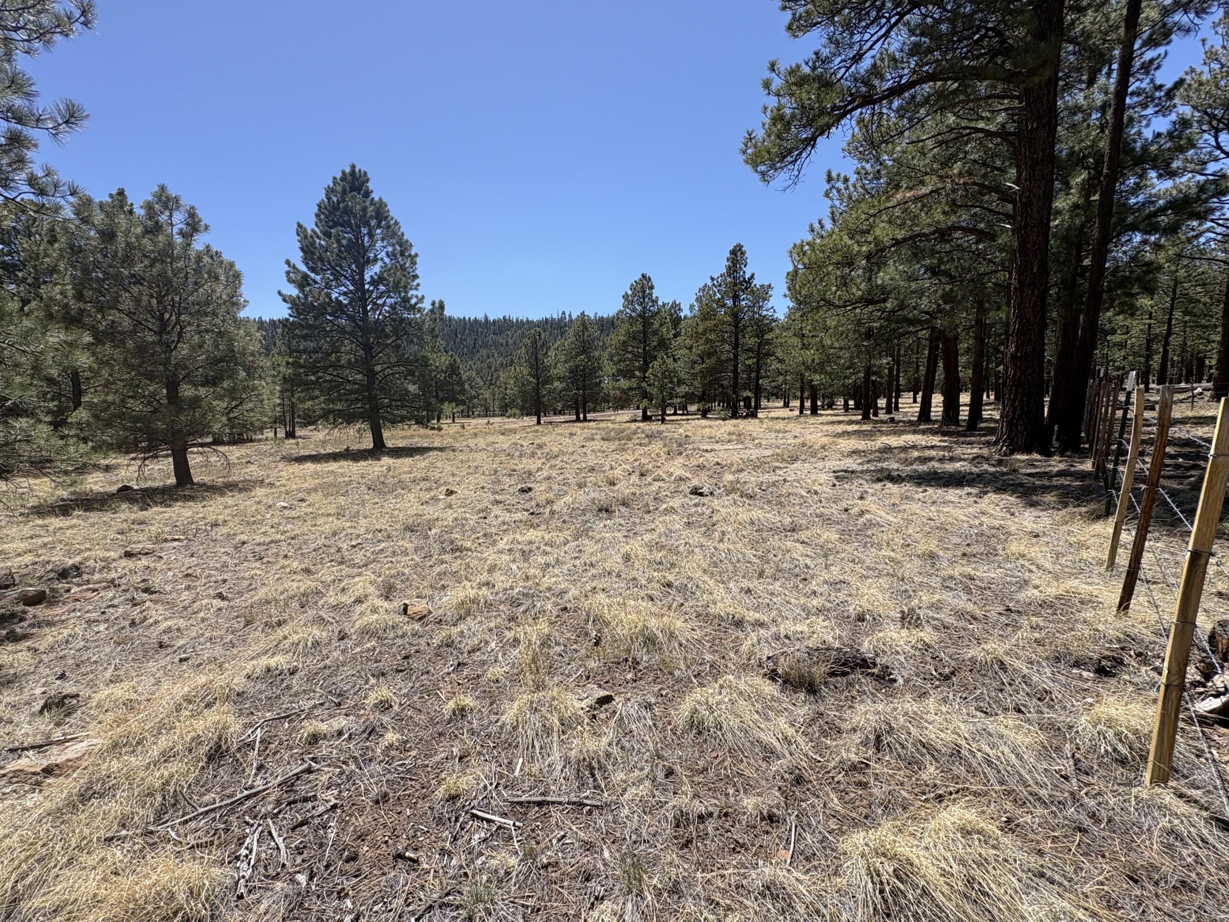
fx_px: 568
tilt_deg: -5.5
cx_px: 577
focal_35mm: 16
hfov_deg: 94.4
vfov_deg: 78.1
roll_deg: +1.1
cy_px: 476
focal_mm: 2.22
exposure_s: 1/1395
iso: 50
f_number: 2.2
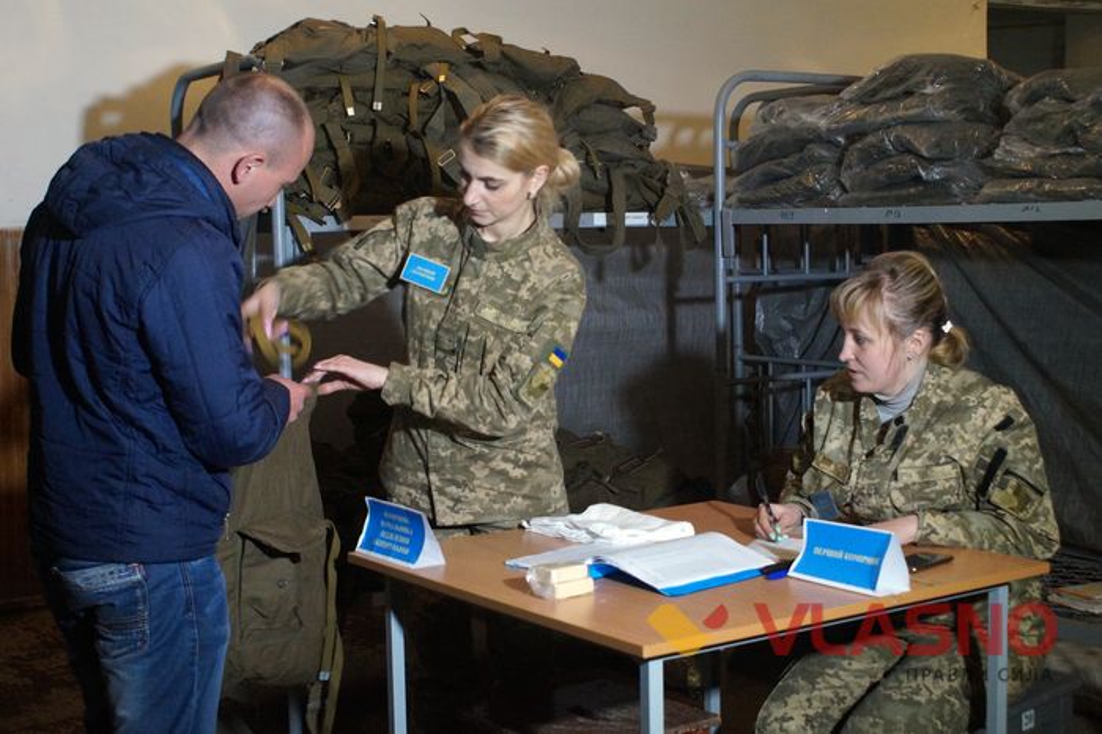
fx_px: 1606
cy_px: 367
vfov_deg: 25.7
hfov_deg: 37.9
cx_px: 551
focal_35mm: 52
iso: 3200
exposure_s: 1/40
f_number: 5.6
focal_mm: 35
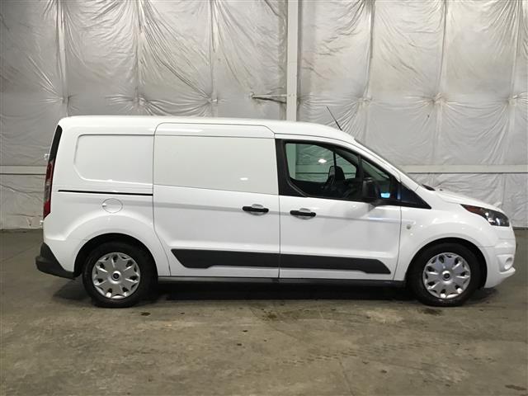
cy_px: 198
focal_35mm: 31
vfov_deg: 45.4
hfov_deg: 58.4
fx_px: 473
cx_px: 264
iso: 40
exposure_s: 1/30
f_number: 2.4
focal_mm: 3.3
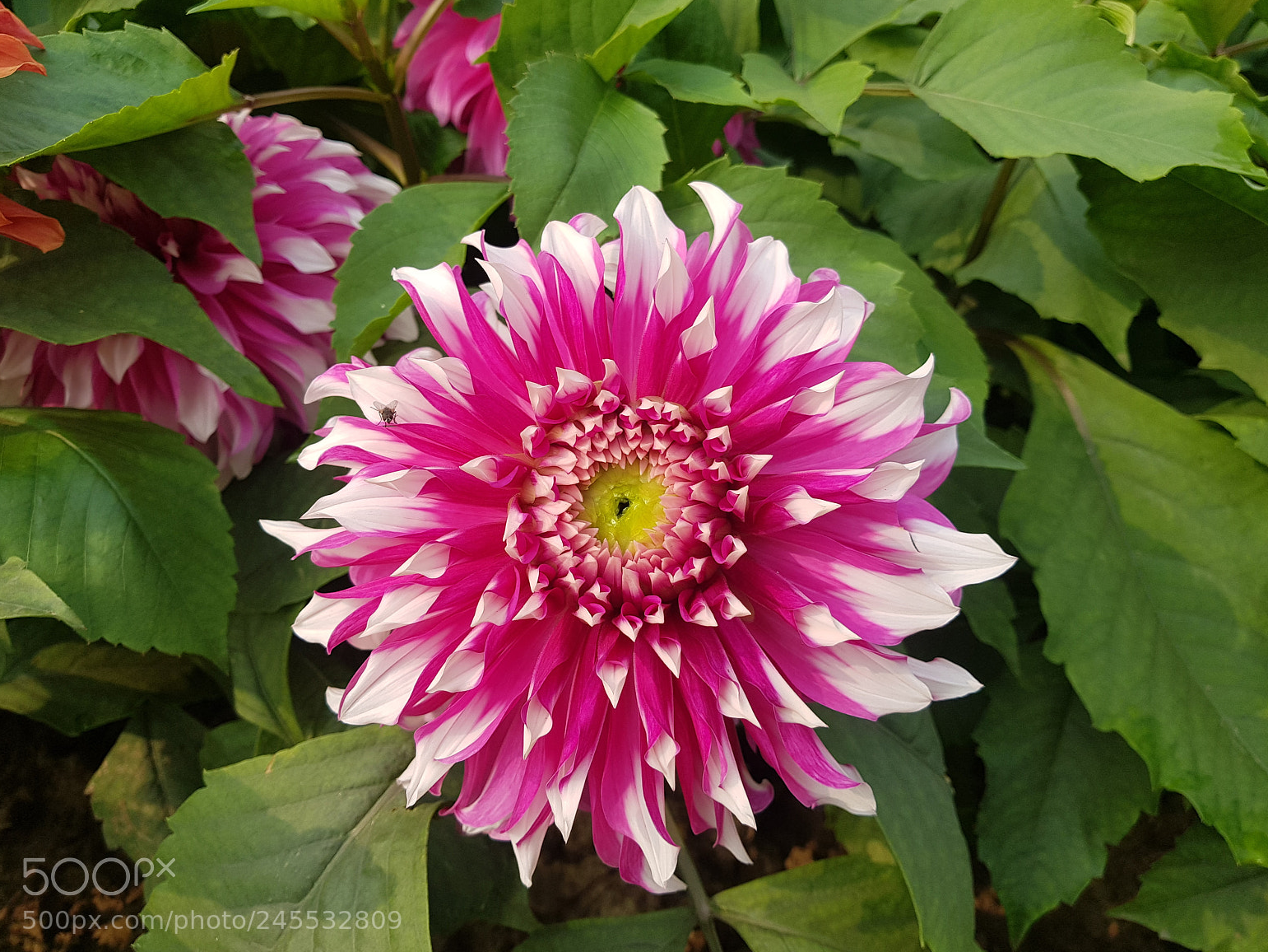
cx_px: 629
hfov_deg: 65.3
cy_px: 491
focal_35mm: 27
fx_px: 989
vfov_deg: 51.4
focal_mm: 4.2
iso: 40
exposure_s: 1/1010
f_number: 1.7
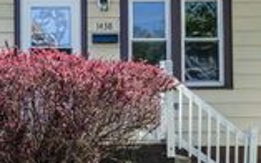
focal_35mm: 94
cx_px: 58
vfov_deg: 13.9
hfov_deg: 21.9
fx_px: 668
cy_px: 52
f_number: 8
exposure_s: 1/350
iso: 160
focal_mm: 19.1
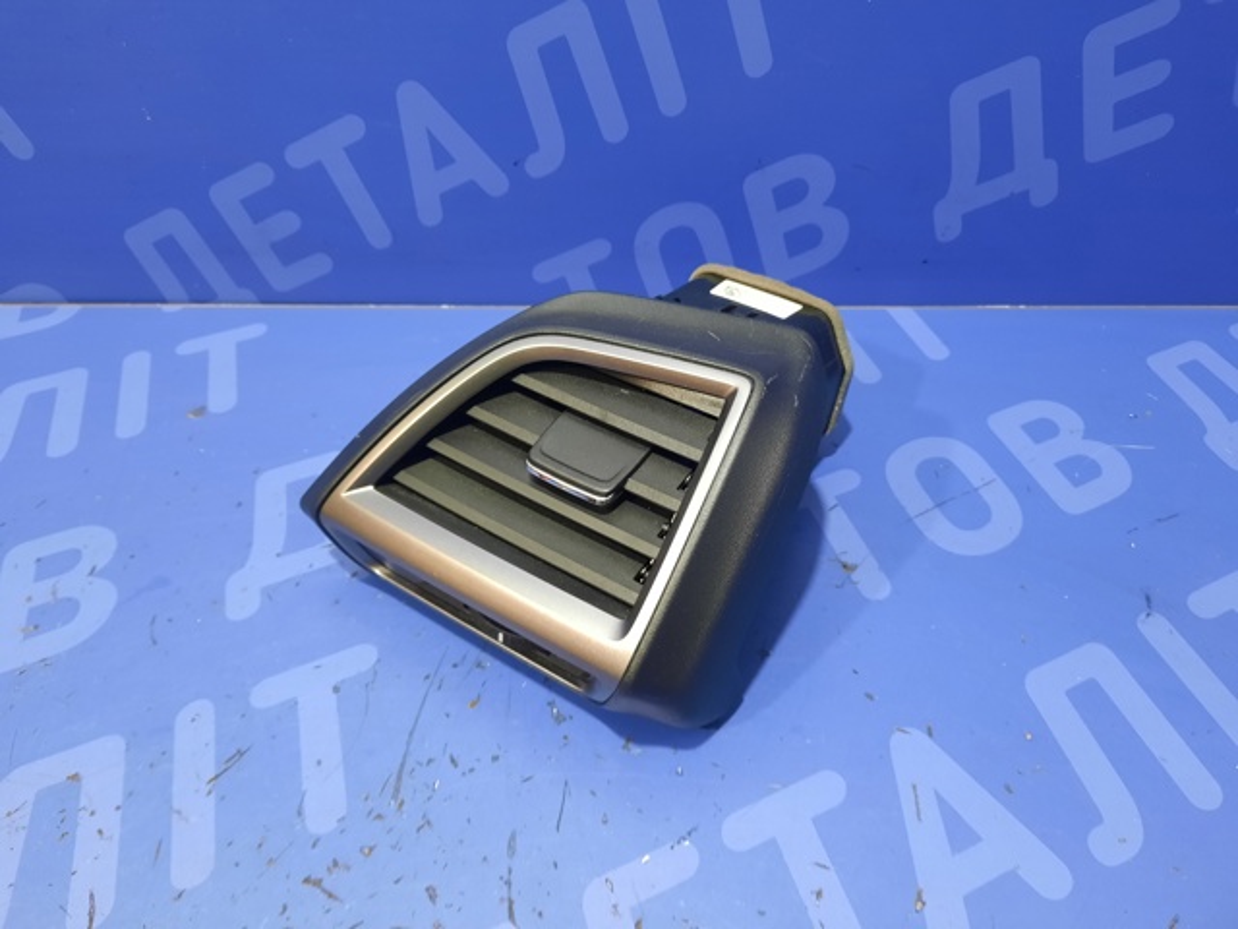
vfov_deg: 54.9
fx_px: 894
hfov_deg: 69.4
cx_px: 619
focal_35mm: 25
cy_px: 464
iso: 320
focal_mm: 4.6
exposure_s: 1/25
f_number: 2
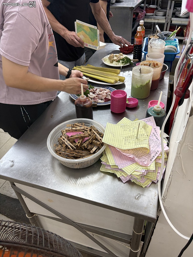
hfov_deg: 53.1
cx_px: 96
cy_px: 128
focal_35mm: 26
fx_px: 193
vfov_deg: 67.3
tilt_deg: -39.2
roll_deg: +3.0
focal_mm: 5.96
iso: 125
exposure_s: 1/120
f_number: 1.6
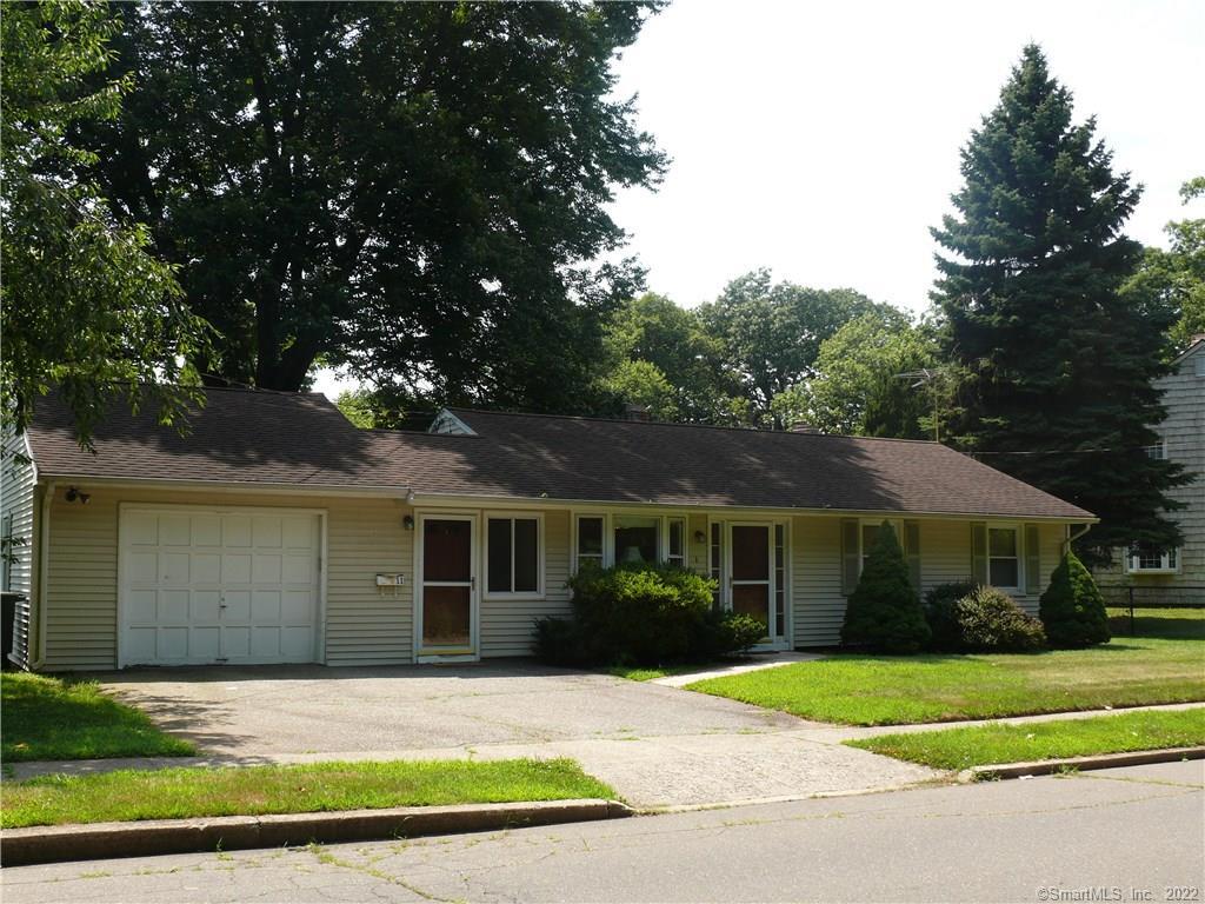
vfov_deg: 37.7
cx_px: 602
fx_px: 1323
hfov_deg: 49.0
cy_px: 452
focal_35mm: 38
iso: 100
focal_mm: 8.1
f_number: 5.6
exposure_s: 1/200
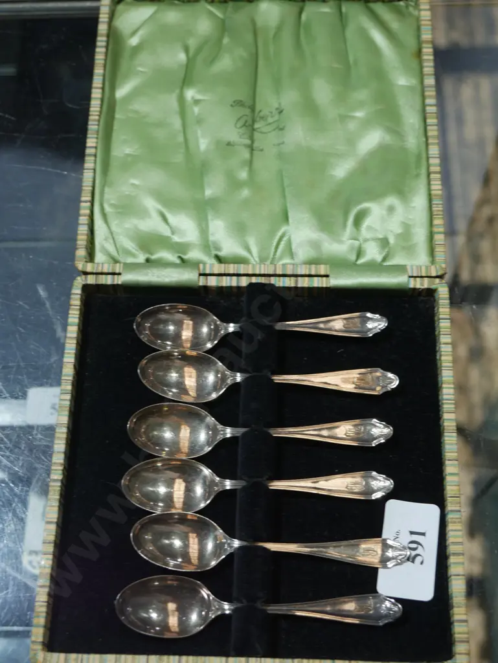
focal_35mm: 52
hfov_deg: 28.1
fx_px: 997
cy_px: 332
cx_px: 249
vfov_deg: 36.8
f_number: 5.3
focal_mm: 26
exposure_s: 1/60
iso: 320
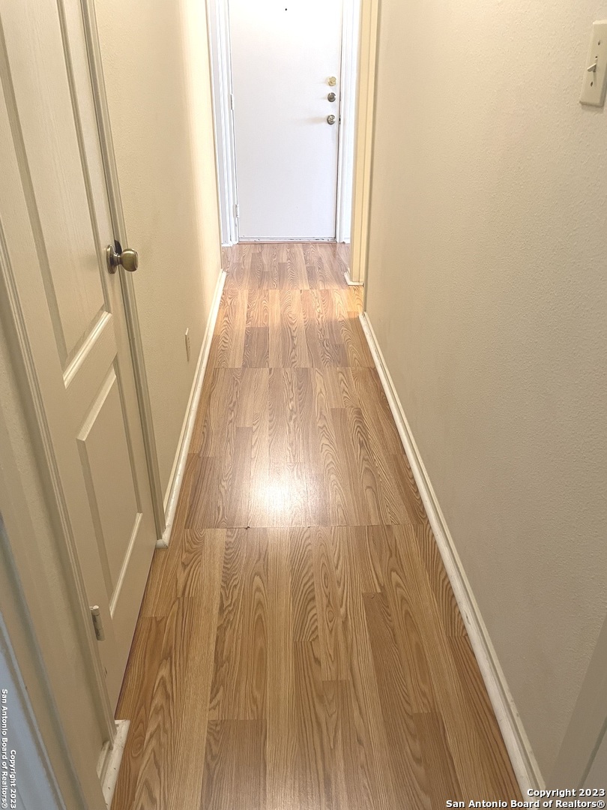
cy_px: 405
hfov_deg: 53.1
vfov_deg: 67.3
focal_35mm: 26
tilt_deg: -27.8
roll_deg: +1.6
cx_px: 304
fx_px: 608
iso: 320
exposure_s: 1/60
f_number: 1.6
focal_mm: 4.2
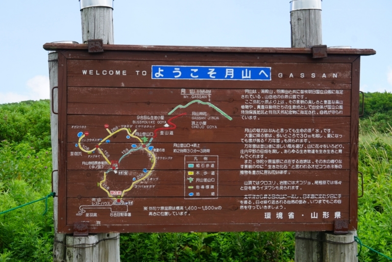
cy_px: 131
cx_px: 196
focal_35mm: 55
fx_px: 599
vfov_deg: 24.6
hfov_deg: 36.2
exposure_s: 1/90
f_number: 8
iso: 100
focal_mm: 37
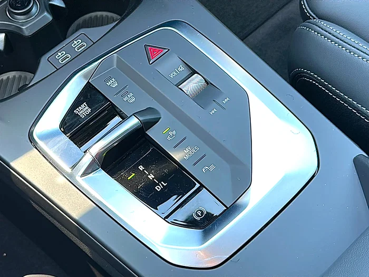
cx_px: 184
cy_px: 138
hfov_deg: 42.9
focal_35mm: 44
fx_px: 469
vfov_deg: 32.9
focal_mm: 6.86
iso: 100
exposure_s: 1/130
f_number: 1.78
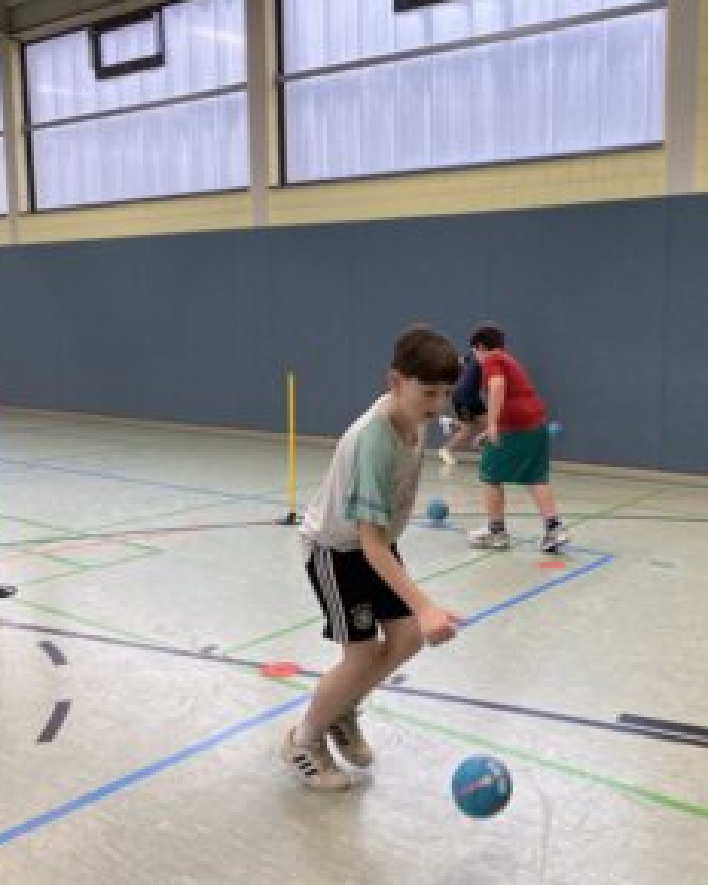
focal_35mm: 35
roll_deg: -0.5
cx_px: 491
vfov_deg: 51.5
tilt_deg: -6.6
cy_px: 452
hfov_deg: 41.5
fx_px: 917
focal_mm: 4.25
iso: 100
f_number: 1.8
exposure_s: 1/121
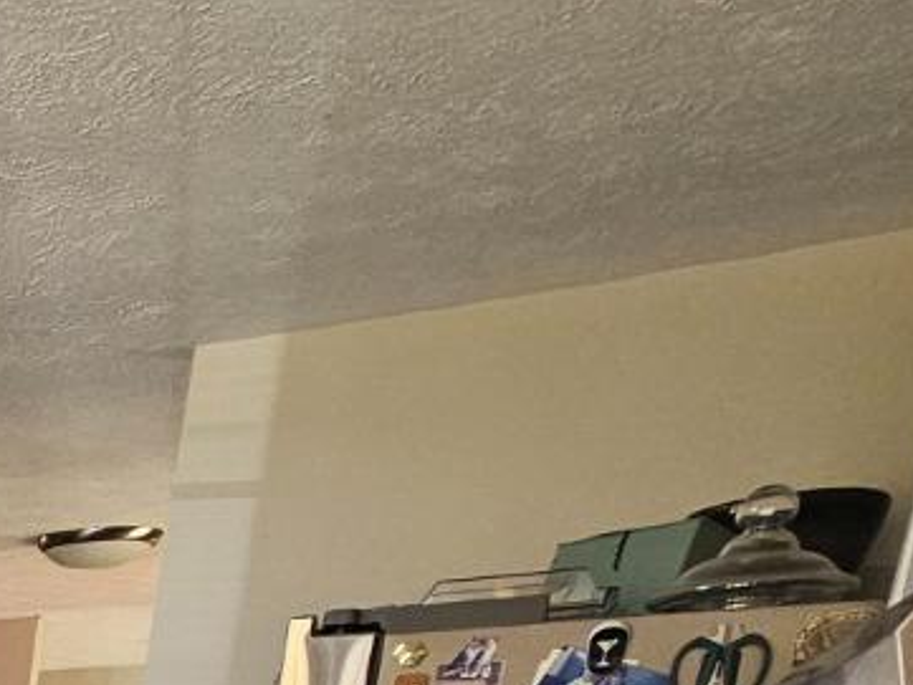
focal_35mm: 54
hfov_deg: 21.4
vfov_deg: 19.4
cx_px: -766
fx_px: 1425
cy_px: 1273
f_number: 2.2
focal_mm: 2.2
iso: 160
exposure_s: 1/60
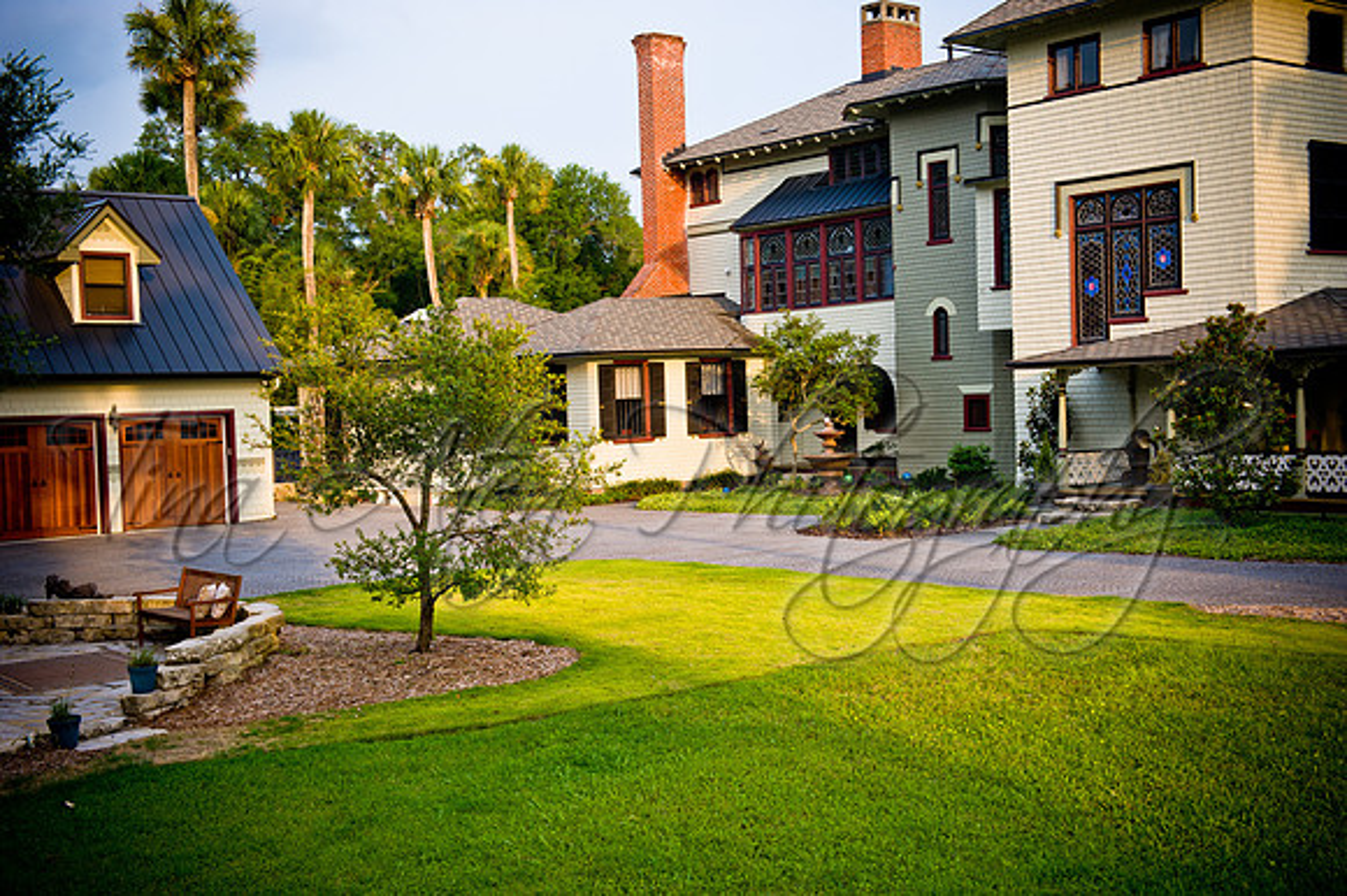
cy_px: 448
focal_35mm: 45
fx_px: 1683
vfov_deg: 29.8
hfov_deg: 43.6
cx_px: 674
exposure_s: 1/50
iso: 200
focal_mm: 45
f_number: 11
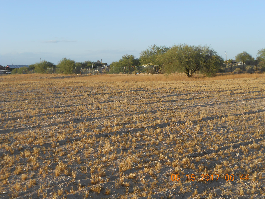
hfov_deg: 38.9
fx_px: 375
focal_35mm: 49
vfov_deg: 29.7
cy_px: 100
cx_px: 132
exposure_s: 1/250
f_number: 4.8
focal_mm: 8.8
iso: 100
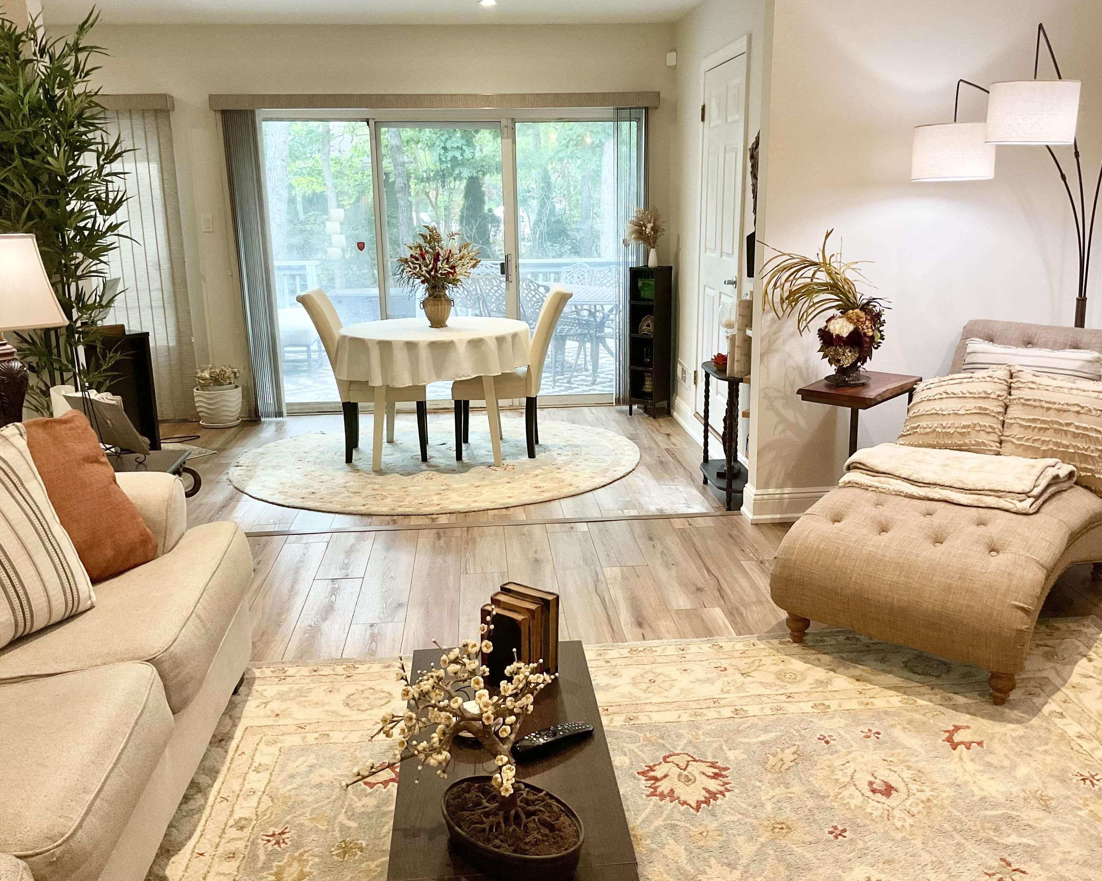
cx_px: 570
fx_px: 1011
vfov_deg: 47.1
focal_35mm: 31
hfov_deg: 57.2
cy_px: 430
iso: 100
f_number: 1.8
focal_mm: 3
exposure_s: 1/60
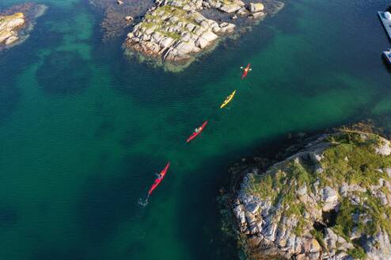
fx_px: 304
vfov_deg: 46.3
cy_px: 130
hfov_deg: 65.5
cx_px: 196
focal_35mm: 28
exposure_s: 1/320
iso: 400
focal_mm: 10.26
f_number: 8
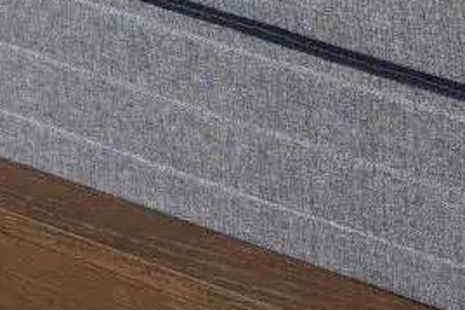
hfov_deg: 10.4
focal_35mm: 195
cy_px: 138
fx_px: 2520
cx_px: 533
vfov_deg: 7.1
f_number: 6.3
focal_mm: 34
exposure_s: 1/125
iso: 200
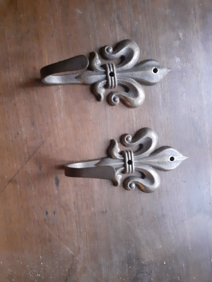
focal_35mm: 27
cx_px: 106
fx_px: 220
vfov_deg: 65.3
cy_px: 141
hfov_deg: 51.4
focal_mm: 3.6
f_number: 1.9
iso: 640
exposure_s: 1/20
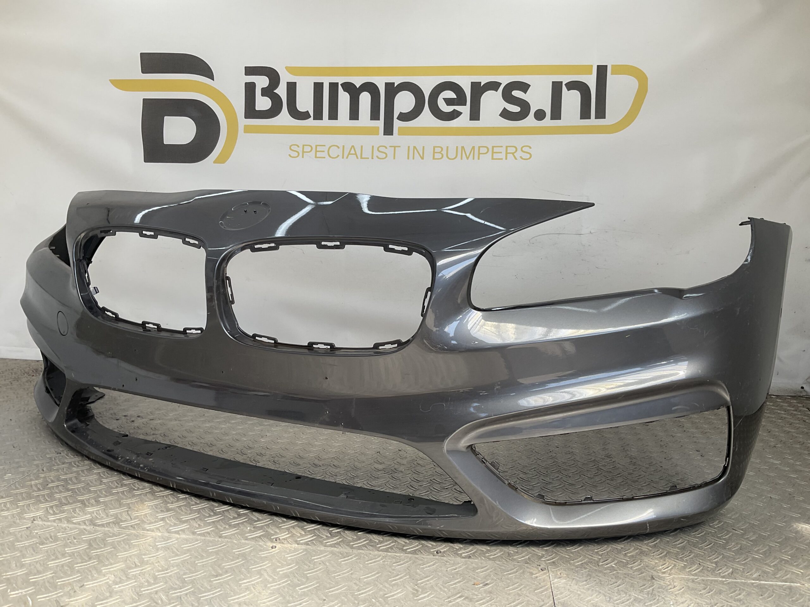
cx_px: 405
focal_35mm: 29
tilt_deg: -6.8
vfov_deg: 48.2
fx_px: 679
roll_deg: -3.1
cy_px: 304
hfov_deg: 61.7
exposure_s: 1/302
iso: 16
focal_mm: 3
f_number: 1.8
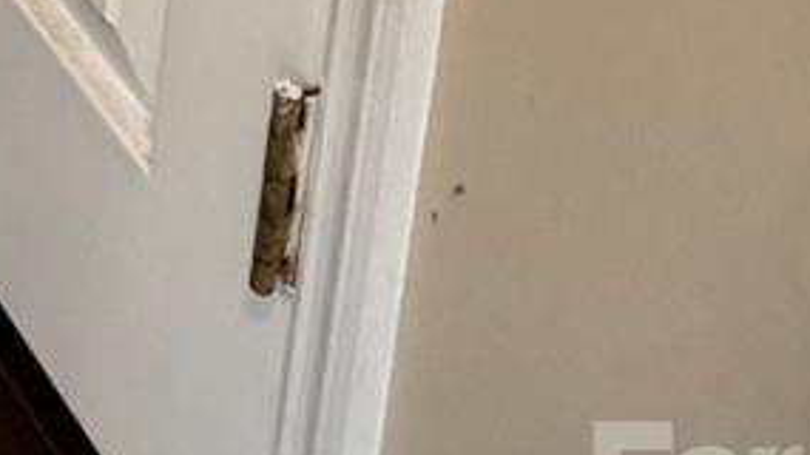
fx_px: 3027
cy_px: -1447
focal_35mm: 141
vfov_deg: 6.6
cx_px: -534
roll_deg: -2.8
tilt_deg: -13.2
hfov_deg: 13.9
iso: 400
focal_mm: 6.76
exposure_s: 1/60
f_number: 1.78
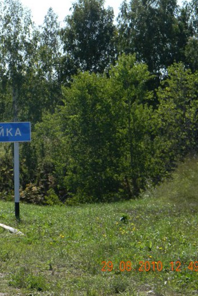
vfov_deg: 14.0
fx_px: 1212
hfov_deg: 9.3
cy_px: 148
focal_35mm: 147
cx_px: 24
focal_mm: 19
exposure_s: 1/514
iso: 80
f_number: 4.7
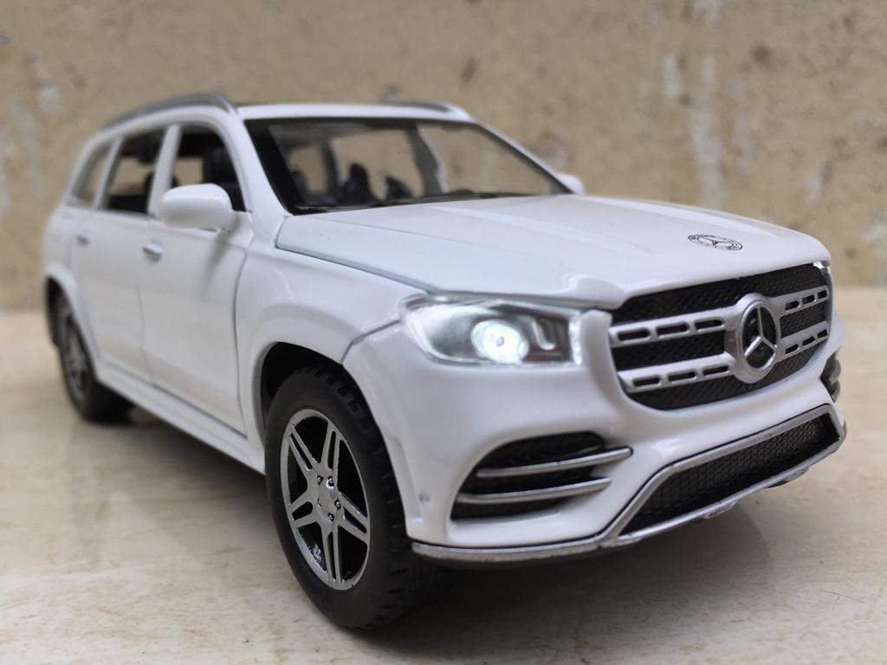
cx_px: 444
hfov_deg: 61.7
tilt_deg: -10.5
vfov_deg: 48.2
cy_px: 332
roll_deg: -0.3
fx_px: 743
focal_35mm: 29
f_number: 2.2
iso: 32
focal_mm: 4.15
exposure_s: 1/434
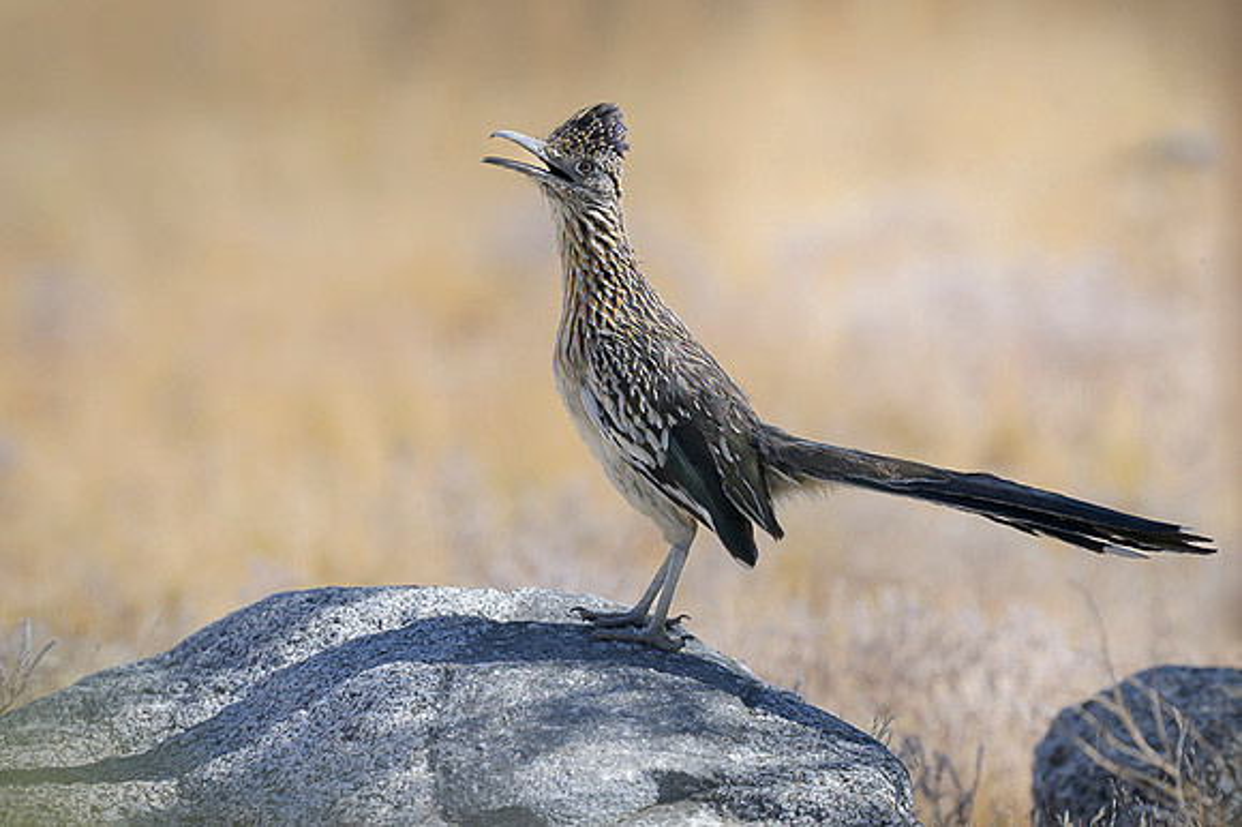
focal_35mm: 657
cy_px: 204
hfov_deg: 3.1
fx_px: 22641
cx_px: 560
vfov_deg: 2.1
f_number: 4
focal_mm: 400
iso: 400
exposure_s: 1/3200
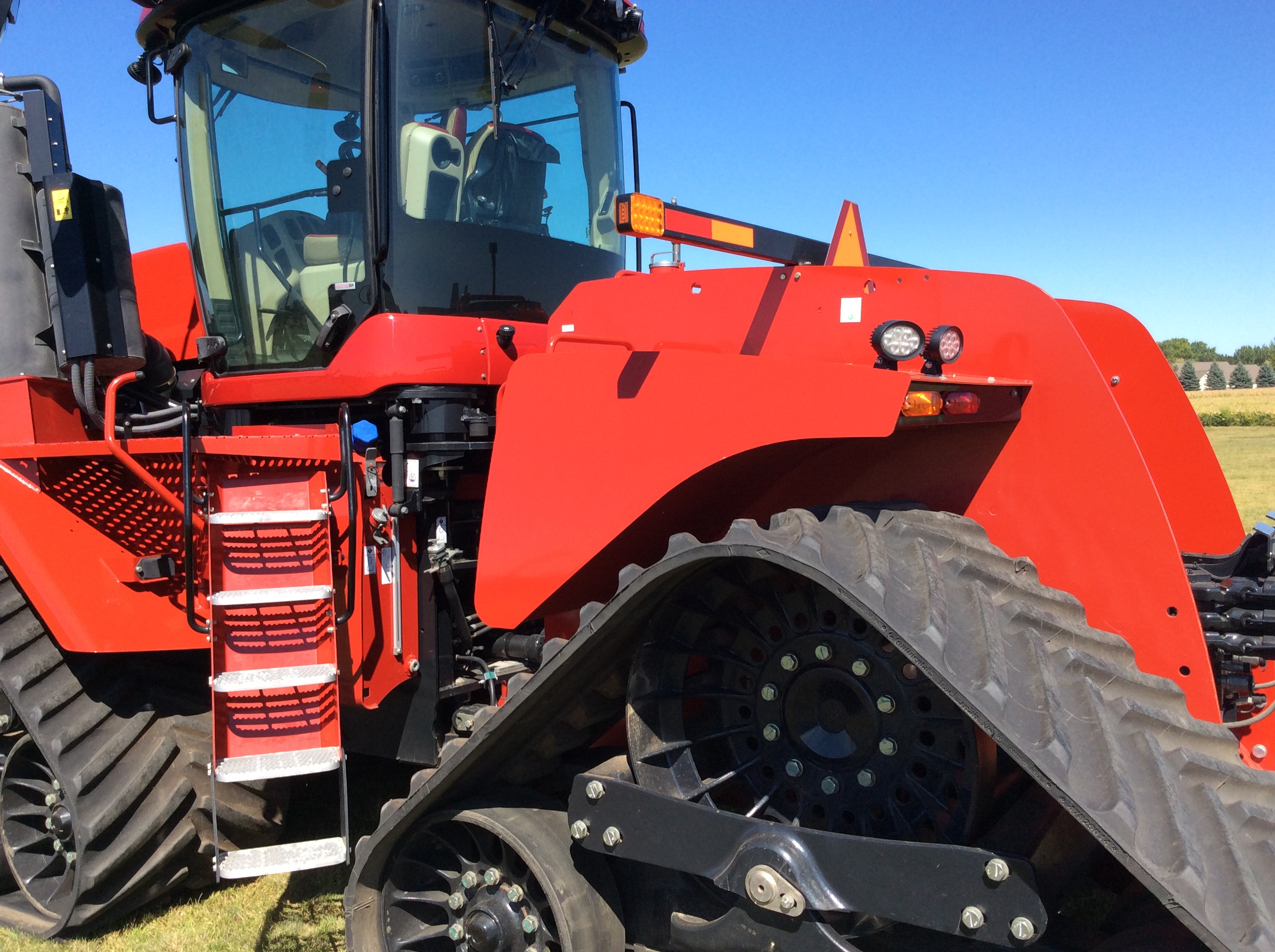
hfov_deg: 56.9
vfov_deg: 44.1
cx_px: 638
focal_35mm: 32
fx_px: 1177
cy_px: 476
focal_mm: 3.3
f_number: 2.4
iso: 32
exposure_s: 1/867
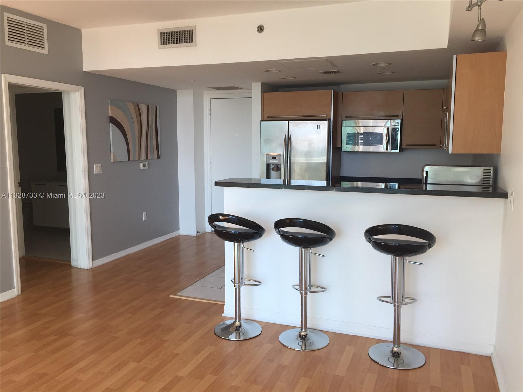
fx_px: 438
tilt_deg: -6.8
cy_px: 196
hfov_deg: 61.7
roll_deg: +0.3
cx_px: 262
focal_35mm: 29
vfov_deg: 48.2
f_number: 2.2
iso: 40
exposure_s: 1/120
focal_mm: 4.15
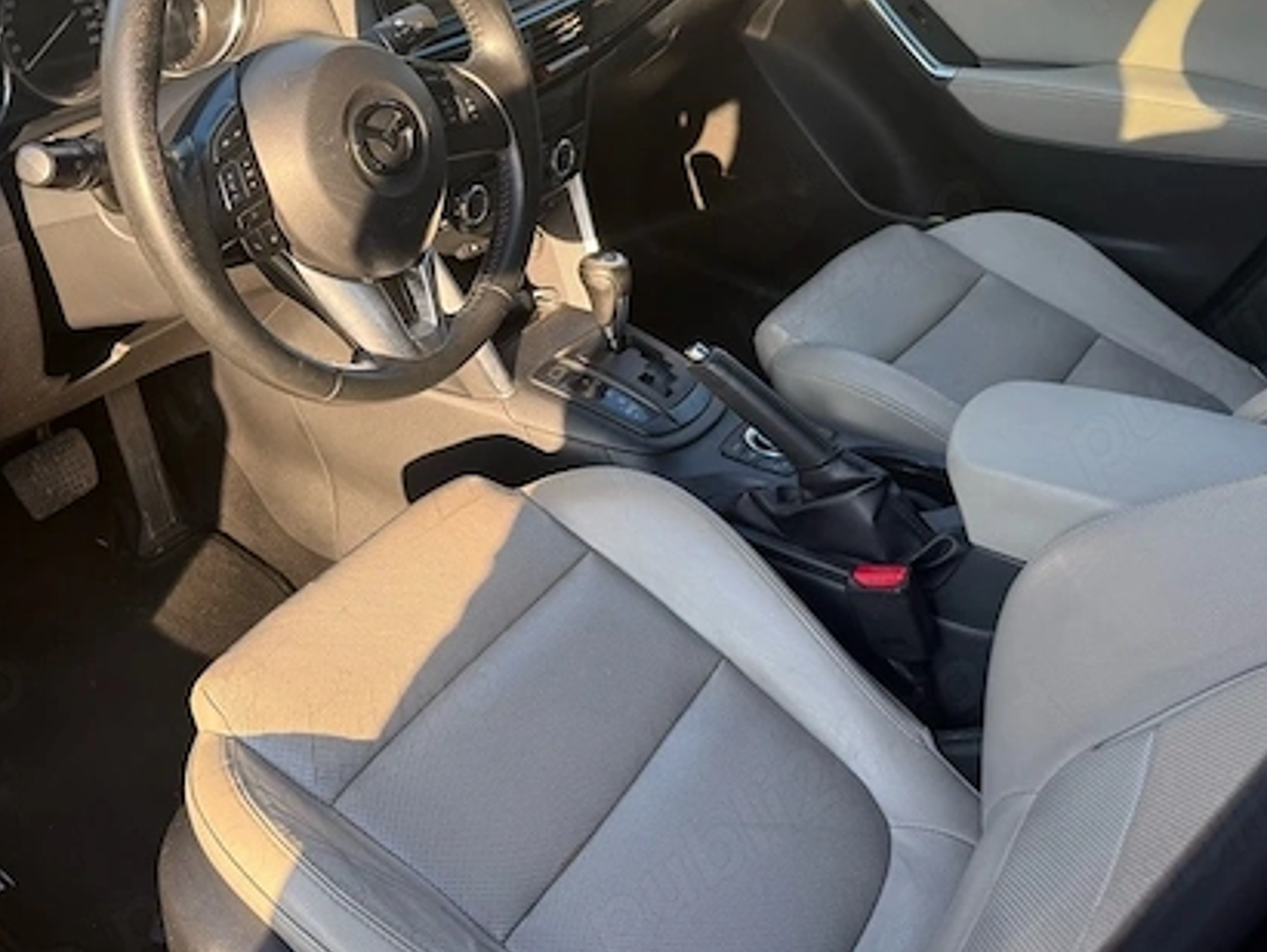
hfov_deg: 51.7
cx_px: 428
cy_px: 339
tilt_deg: -28.2
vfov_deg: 40.4
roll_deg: -2.3
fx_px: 1282
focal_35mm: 35
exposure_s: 1/259
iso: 100
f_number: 1.78
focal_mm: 6.76
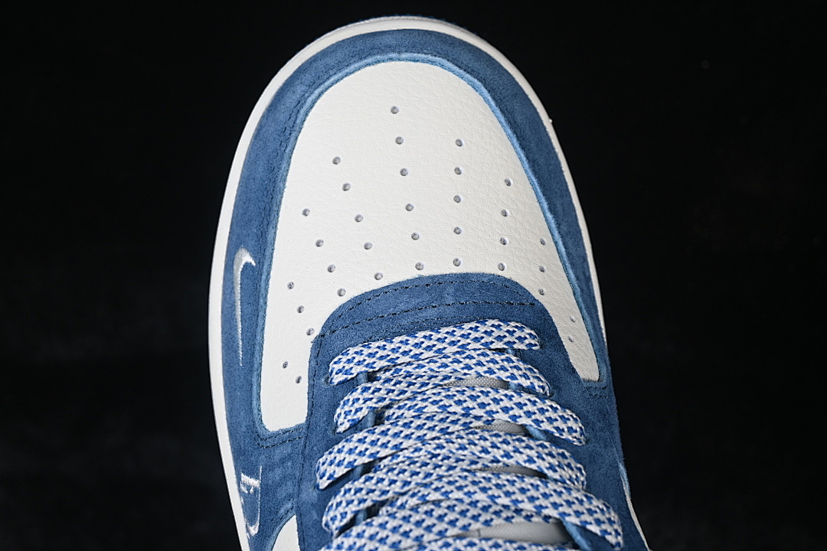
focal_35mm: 75
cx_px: 414
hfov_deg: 27.0
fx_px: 1723
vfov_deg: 18.2
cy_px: 276
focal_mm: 50
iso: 160
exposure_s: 1/80
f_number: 7.1
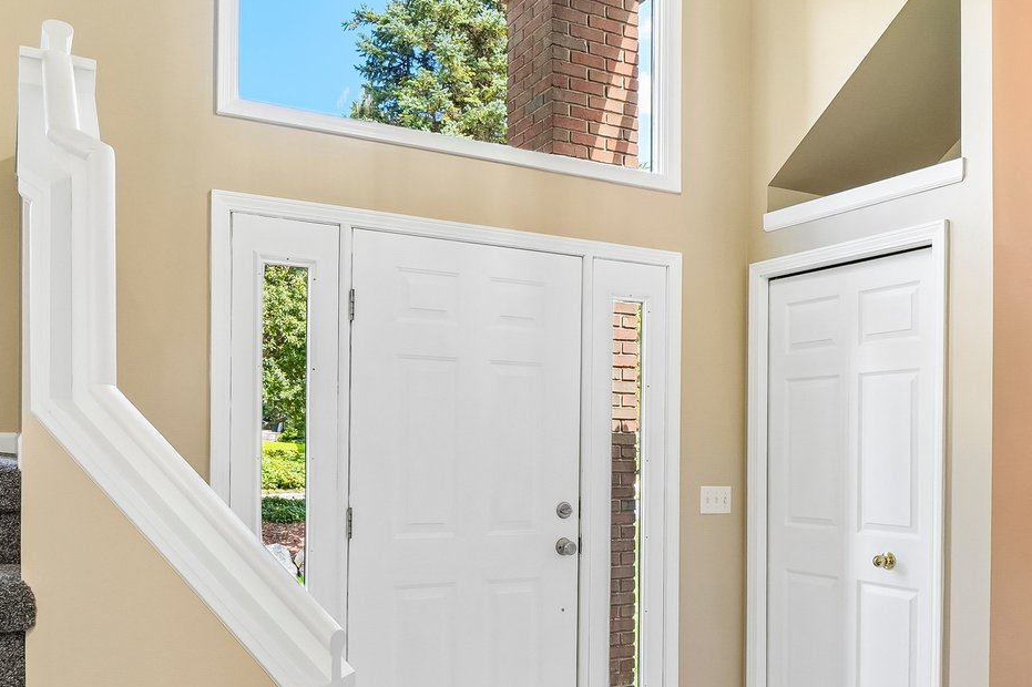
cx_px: 571
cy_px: 466
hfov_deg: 57.1
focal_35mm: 33
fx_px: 946
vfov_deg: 39.4
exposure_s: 1/20
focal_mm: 10
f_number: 8
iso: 400
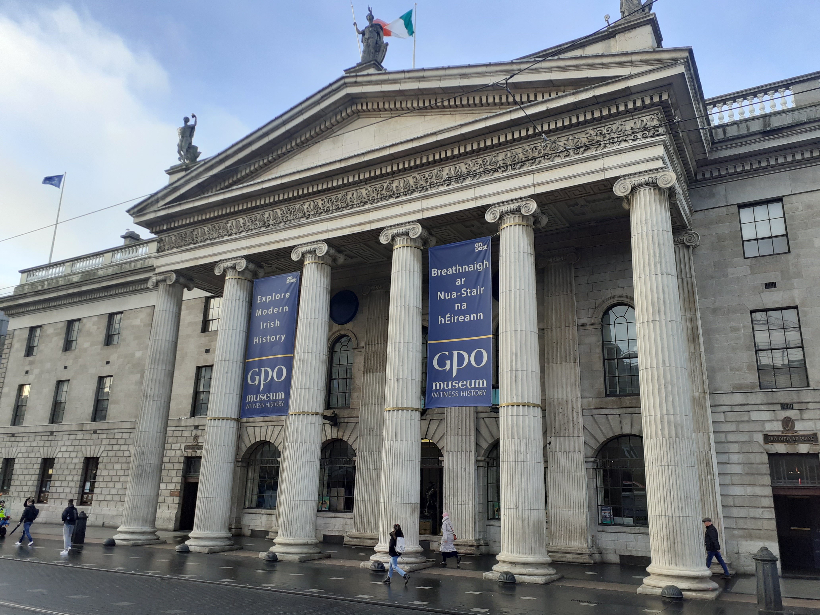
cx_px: 410
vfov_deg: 51.4
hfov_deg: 65.3
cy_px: 308
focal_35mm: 27
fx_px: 640
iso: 40
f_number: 1.9
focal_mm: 3.6
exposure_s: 1/348
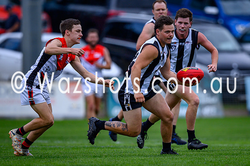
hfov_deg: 2.4
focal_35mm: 853
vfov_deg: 1.6
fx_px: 5927
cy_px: 118
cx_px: 169
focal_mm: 500
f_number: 4
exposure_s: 1/1600
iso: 280
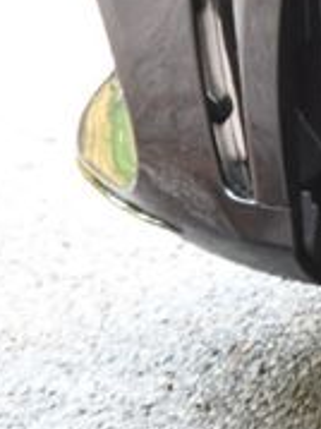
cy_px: 96
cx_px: 752
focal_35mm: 566
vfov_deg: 3.5
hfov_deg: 2.6
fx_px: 7007
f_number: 4.8
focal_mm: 110
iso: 3200
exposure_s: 1/100
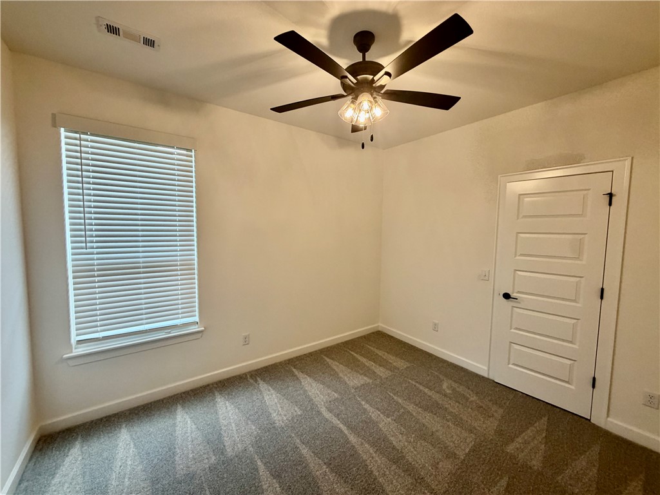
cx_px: 330
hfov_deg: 102.1
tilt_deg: -3.0
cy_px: 248
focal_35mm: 14
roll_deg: -0.6
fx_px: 267
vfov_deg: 85.7
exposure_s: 1/120
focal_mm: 2.22
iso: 200
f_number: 2.2
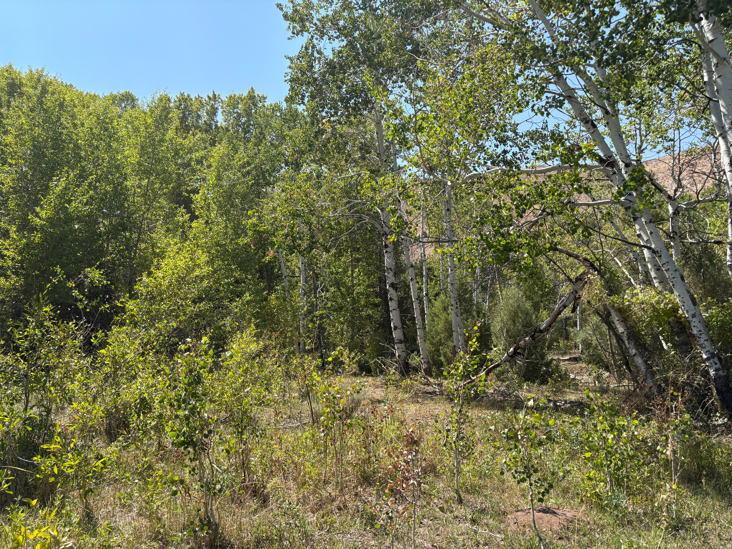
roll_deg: +1.7
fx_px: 550
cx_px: 366
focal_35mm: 26
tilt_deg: +6.1
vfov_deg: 53.1
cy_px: 274
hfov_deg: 67.3
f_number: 1.6
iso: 64
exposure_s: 1/2012
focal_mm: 5.96
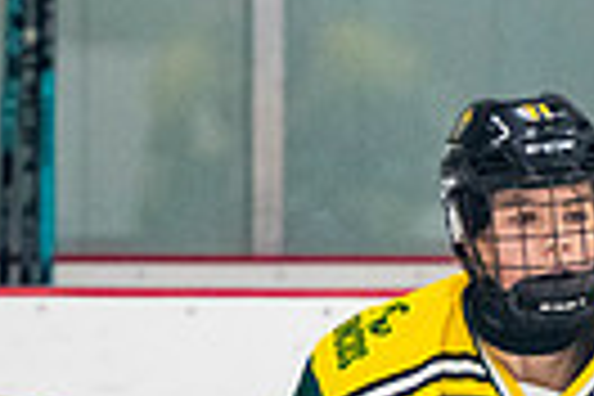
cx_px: 557
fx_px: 19930
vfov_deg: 1.1
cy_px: 688
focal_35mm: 1208
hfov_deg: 1.7
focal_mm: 180
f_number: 3.2
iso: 2500
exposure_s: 1/640
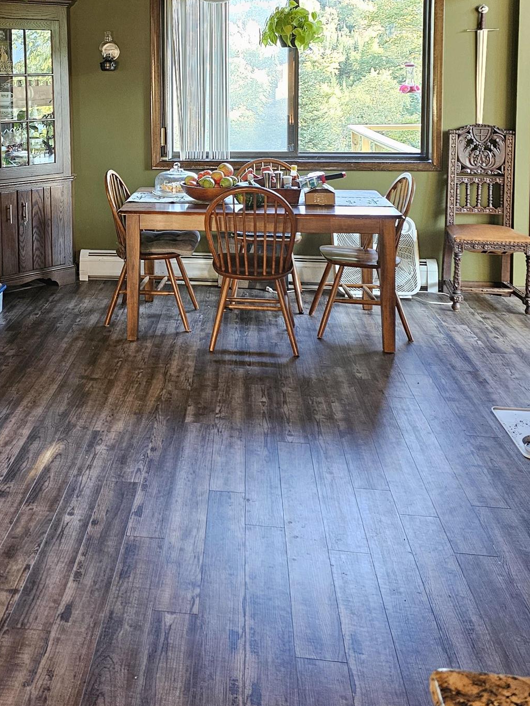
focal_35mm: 39
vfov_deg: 45.2
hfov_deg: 35.7
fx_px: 796
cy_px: 131
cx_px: 114
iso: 500
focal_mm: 6.3
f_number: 1.7
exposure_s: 1/60
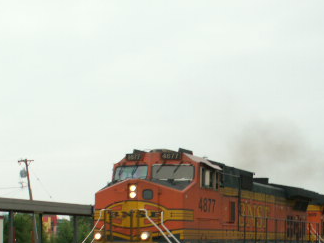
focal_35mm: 91
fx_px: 852
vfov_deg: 15.9
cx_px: 242
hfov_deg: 21.4
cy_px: 239
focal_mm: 7.58
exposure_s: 1/125
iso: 50
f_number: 3.2
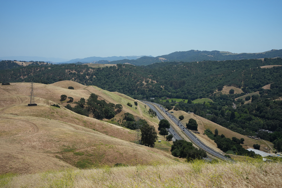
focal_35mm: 50
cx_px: 141
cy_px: 94
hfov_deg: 39.6
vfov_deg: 27.0
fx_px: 392
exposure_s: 1/3200
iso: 320
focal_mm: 50
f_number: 4.5
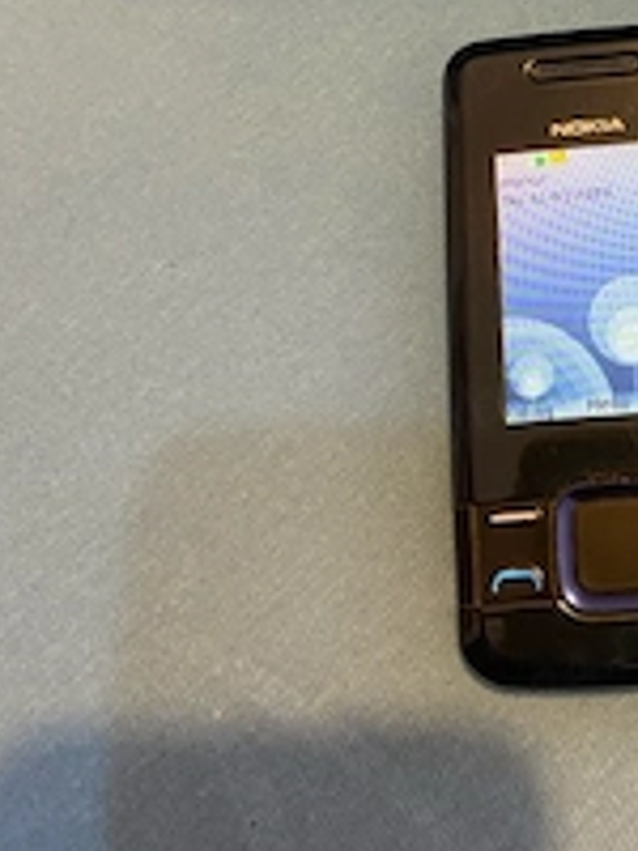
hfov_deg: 26.7
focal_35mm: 52
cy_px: 94
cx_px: 617
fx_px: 1278
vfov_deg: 34.8
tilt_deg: -67.9
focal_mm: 4.25
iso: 500
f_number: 1.8
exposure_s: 1/33
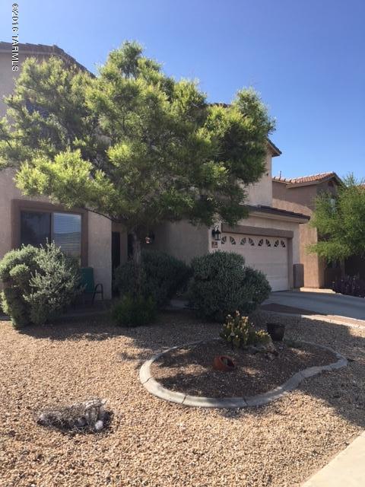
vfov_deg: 61.7
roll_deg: +1.3
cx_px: 182
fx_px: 408
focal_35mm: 29
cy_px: 244
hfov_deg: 48.2
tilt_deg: +2.6
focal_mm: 4.15
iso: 25
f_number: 2.2
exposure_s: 1/1131
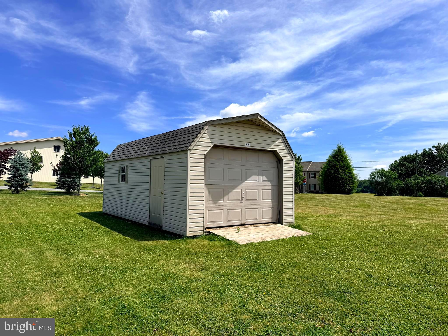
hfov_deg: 71.6
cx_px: 224
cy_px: 168
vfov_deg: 56.8
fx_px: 311
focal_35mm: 24
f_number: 1.78
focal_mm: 6.76
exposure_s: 1/7353
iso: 80
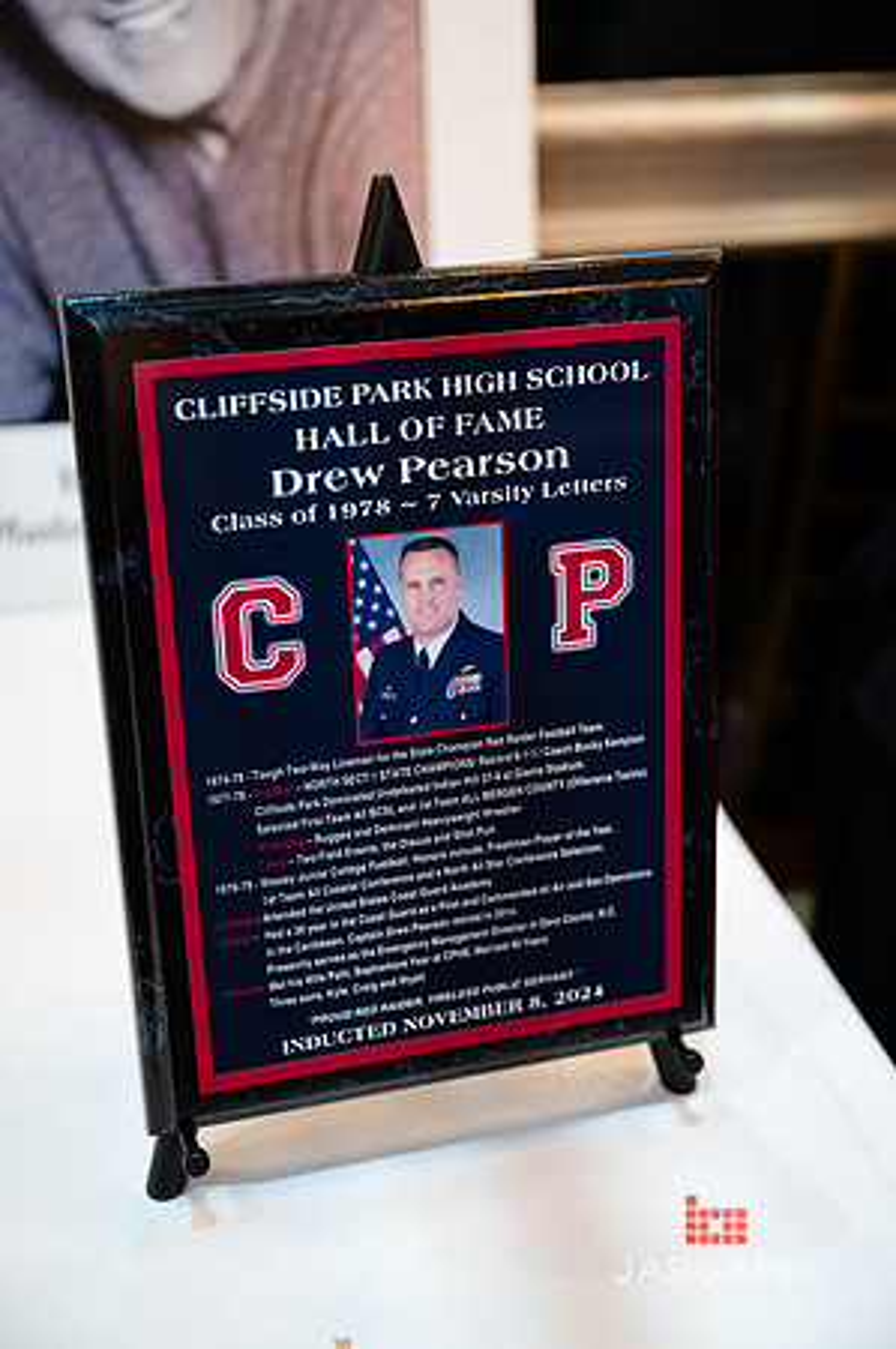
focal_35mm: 48
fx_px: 1796
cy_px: 674
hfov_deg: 28.0
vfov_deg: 41.2
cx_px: 448
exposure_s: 1/200
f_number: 3.2
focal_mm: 48
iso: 1600
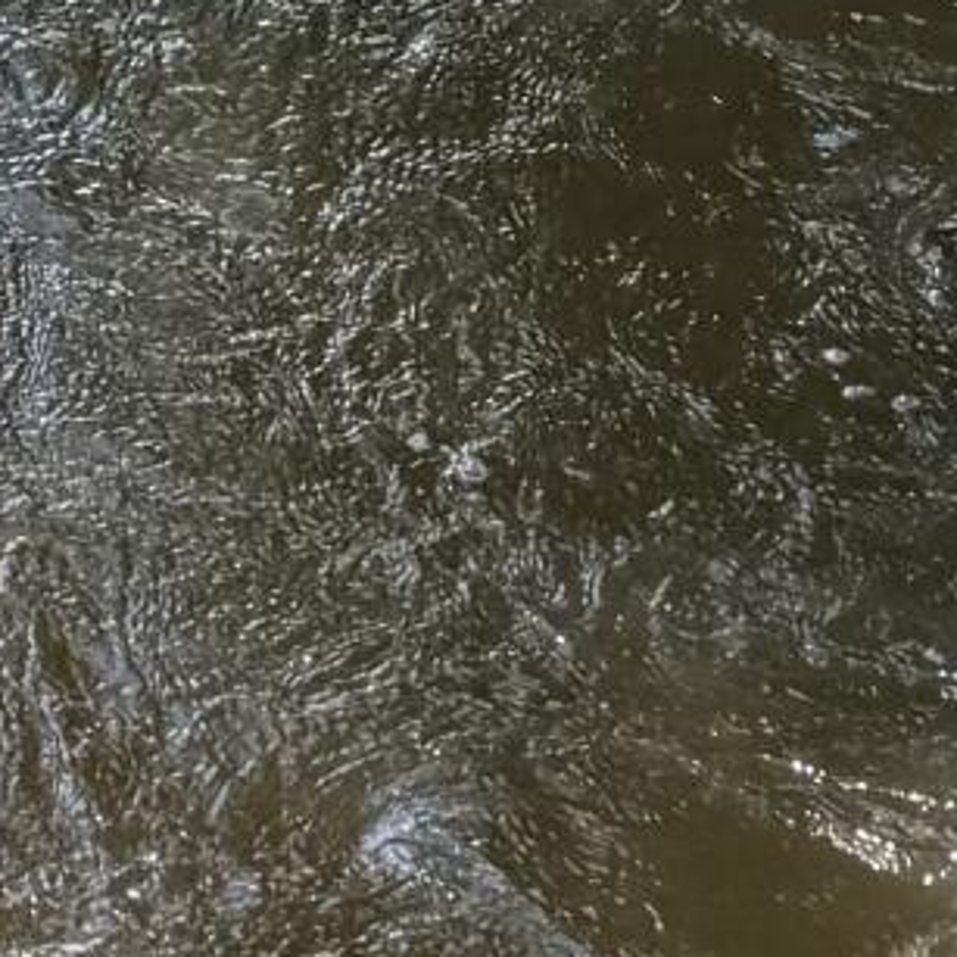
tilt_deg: -8.8
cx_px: 452
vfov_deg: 7.0
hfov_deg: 8.5
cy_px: -2466
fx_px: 6475
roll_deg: -2.7
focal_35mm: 207
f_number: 1.78
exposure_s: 1/742
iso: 80
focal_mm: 6.76
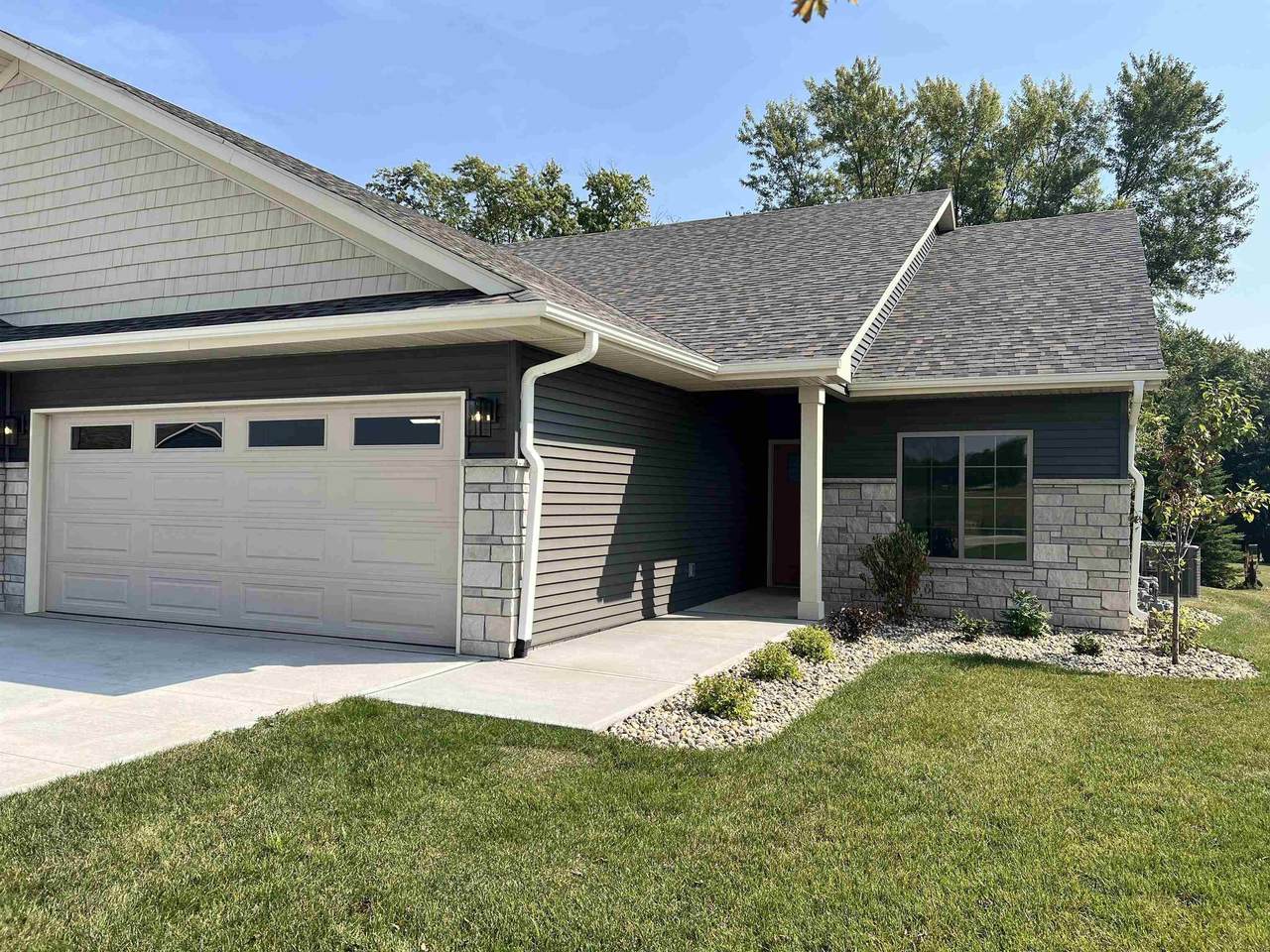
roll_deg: -0.9
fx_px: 954
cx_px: 635
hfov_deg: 67.3
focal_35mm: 26
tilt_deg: +0.8
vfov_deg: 53.1
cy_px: 476
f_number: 1.5
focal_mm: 5.7
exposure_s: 1/3460
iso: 50
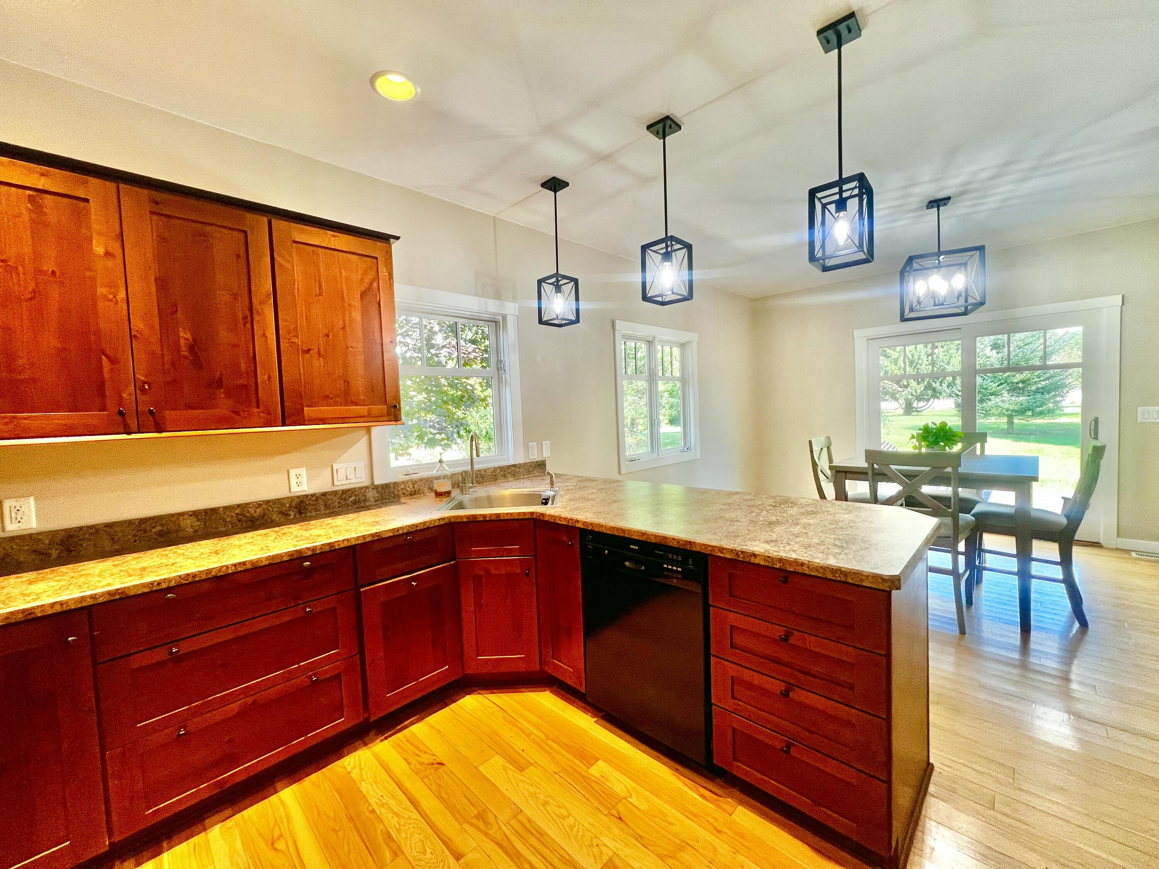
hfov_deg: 106.2
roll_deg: +2.3
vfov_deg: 89.9
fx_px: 435
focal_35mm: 13
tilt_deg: -3.5
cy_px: 434
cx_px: 580
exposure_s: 1/120
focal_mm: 1.57
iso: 160
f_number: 1.8
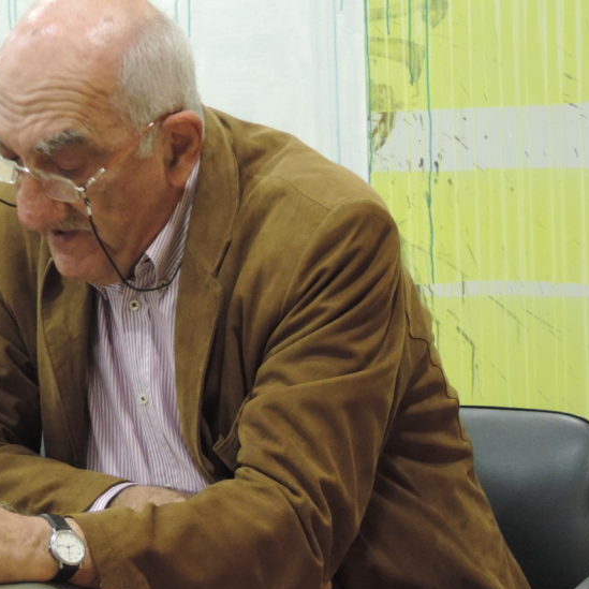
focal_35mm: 173
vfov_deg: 10.1
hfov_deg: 10.1
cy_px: 240
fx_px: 3330
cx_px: 44
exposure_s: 1/20
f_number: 4.2
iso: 800
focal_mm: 18.7
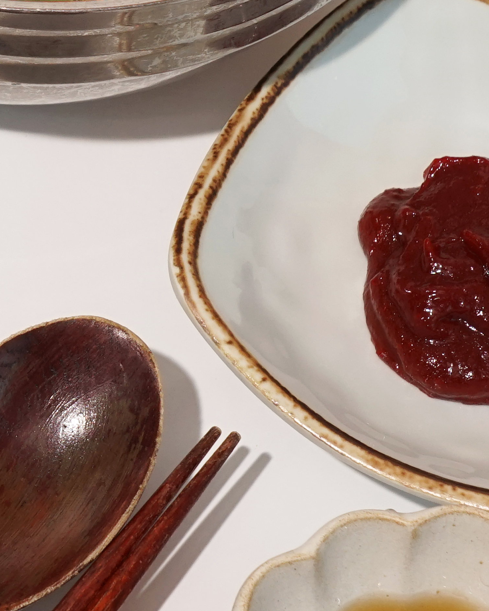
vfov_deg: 10.2
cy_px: 187
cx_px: -457
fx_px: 3419
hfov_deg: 7.9
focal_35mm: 189
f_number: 10
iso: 500
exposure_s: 1/60
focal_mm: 63
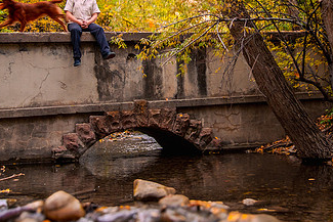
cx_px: 170
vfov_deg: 21.3
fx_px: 583
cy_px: 44
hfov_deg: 31.9
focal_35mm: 63
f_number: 4
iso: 1250
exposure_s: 1/80
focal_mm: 32
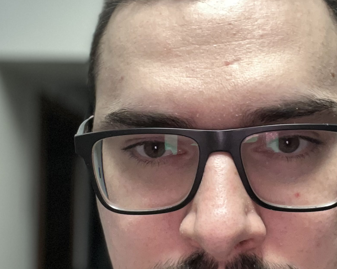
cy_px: 138
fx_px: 578
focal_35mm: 58
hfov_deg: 32.4
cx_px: 198
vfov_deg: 26.2
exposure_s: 1/33
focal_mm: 2.71
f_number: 2.2
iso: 250
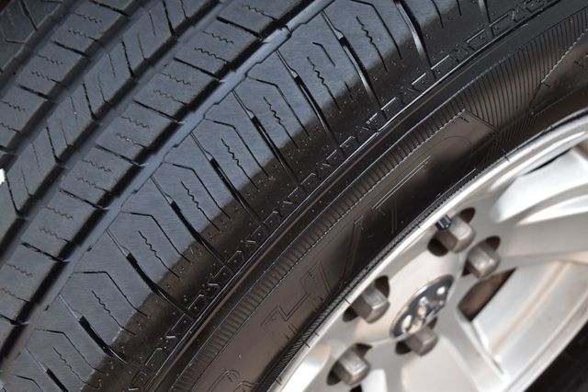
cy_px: 196
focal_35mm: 82
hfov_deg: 24.6
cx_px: 294
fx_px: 1347
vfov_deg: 16.5
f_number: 8
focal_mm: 55
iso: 400
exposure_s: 1/80
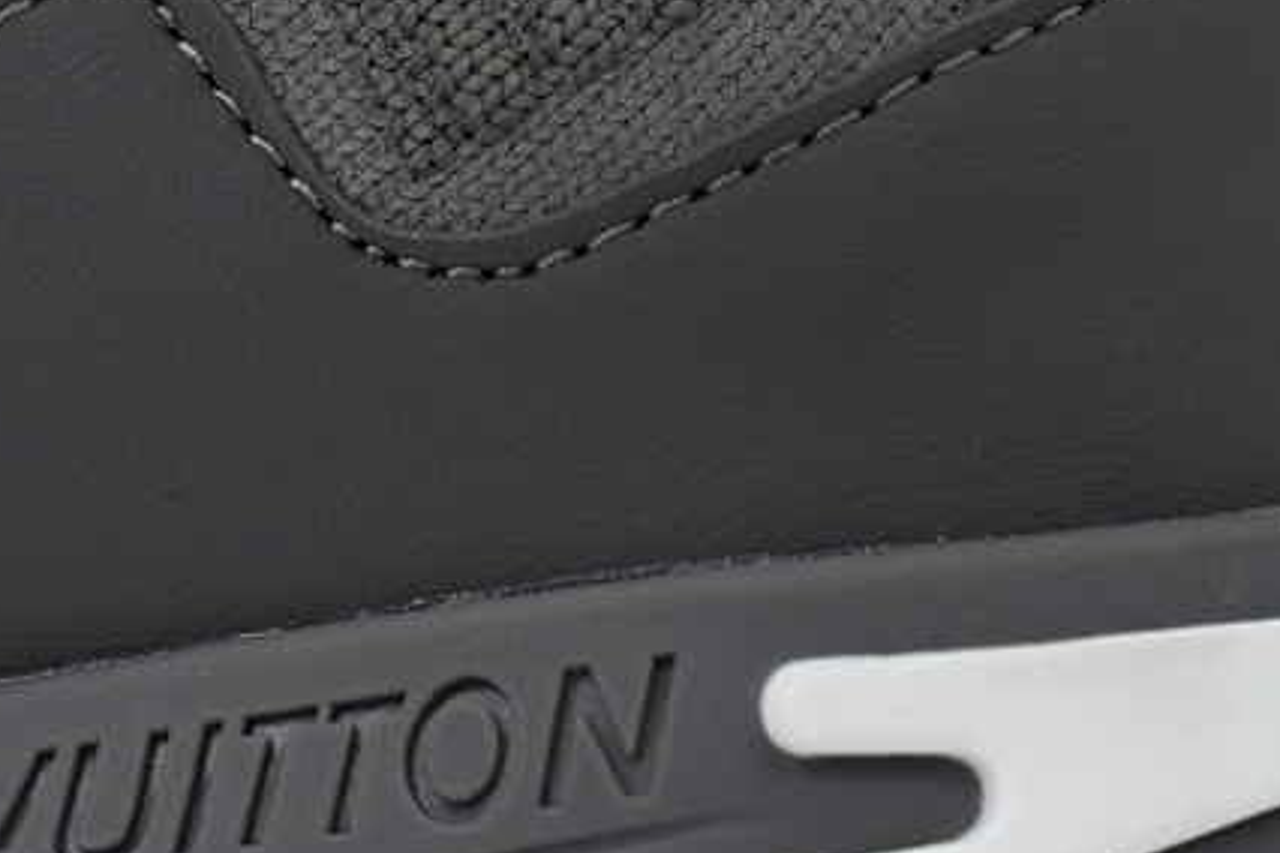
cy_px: 491
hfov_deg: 10.9
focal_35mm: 188
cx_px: 96
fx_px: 6684
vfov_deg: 7.3
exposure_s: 1/100
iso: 400
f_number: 11
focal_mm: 100
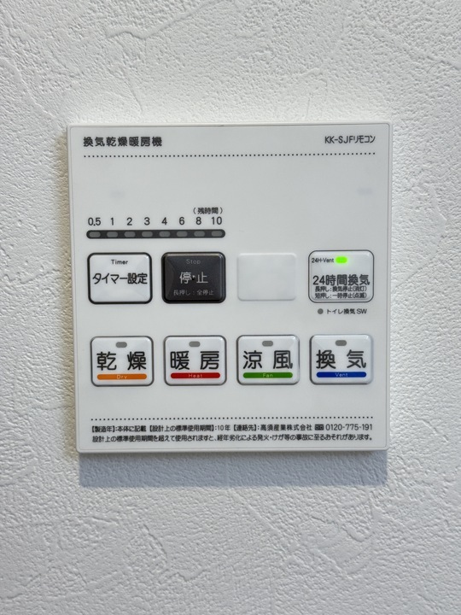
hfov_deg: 30.3
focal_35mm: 48
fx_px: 852
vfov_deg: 39.7
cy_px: 308
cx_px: 230
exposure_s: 1/50
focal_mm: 6.76
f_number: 1.78
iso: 64
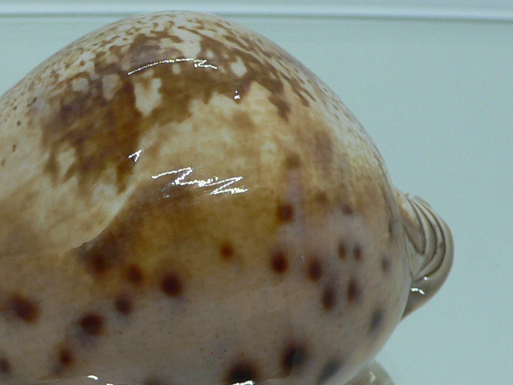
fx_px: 1067
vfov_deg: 20.3
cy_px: 276
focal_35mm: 72
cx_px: 153
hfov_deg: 26.8
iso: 100
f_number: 2.8
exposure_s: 1/60
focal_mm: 4.6
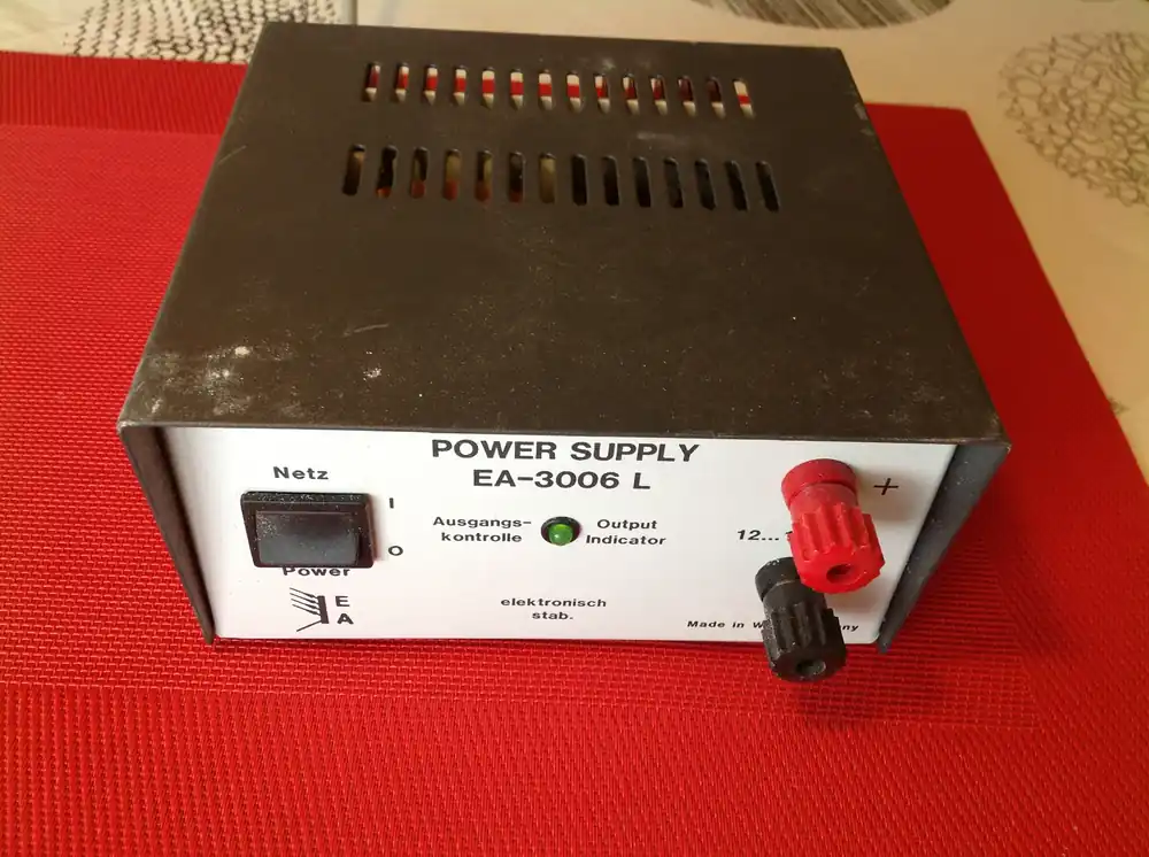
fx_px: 1160
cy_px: 428
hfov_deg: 52.7
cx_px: 574
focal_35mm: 35
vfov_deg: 40.6
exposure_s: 1/33
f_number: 2.4
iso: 64
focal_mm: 4.28
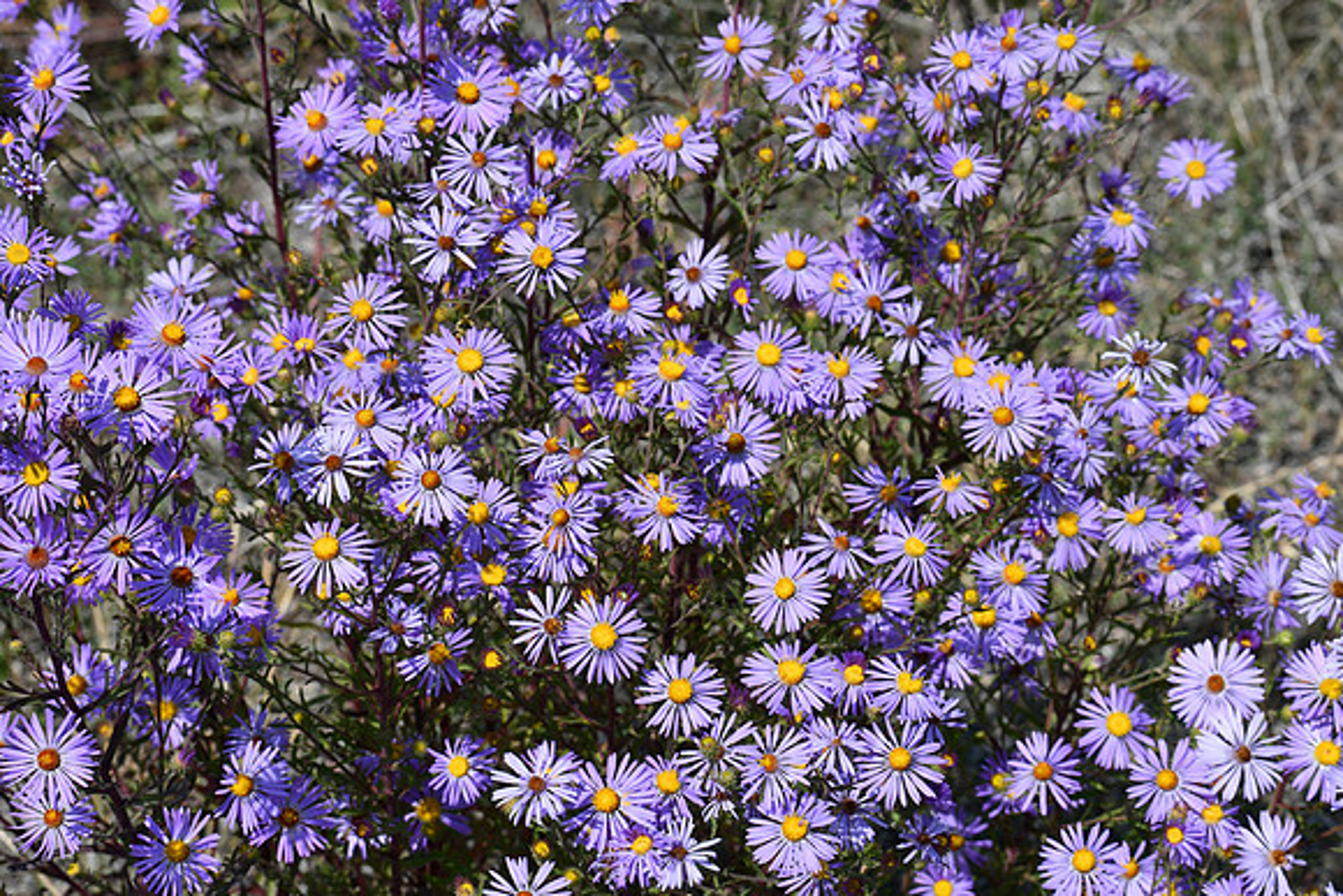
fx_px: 3918
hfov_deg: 19.5
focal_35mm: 105
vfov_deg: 13.0
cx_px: 672
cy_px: 448
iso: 100
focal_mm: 70
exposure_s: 1/400
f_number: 10
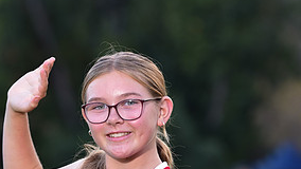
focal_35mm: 375
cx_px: 133
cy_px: 223
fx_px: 2994
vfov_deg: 3.2
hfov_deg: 5.8
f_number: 4.5
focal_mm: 175
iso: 400
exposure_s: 1/250
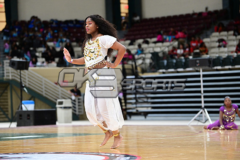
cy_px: 80
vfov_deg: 12.2
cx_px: 120
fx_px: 746
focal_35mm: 112
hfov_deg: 18.3
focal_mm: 112
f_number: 3.2
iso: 6400
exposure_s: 1/1000
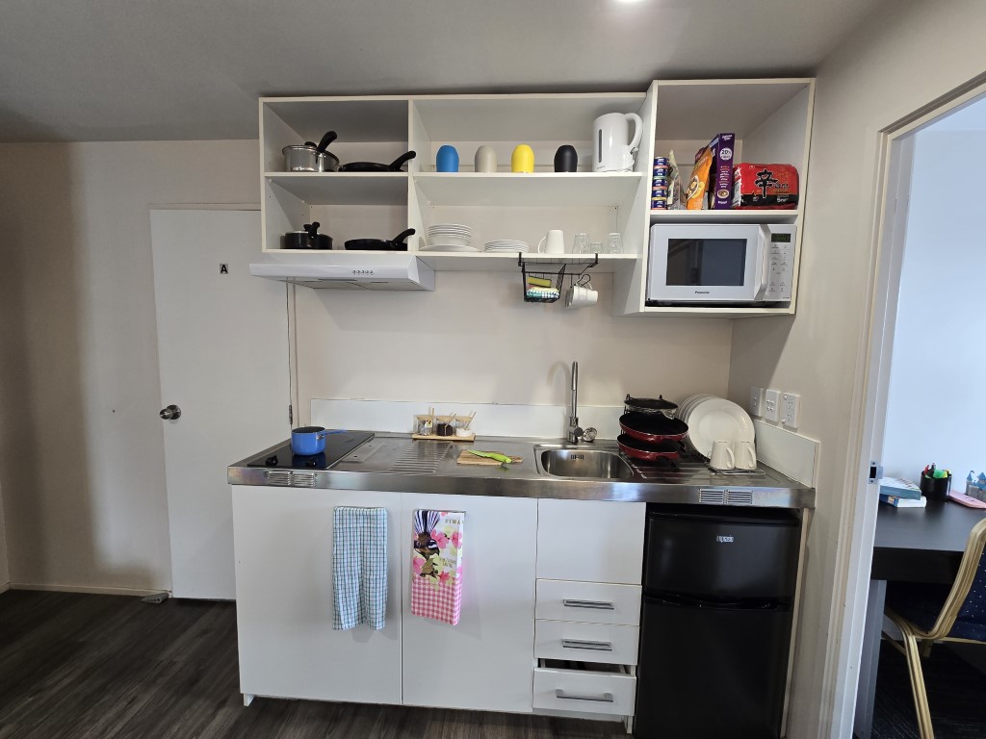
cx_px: 493
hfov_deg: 106.2
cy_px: 370
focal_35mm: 13
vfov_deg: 89.9
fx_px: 370
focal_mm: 2.2
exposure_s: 1/50
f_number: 2.2
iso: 125
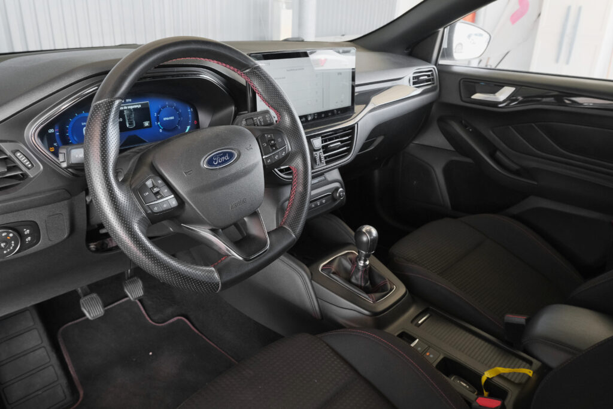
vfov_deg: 47.9
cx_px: 306
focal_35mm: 27
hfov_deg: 67.4
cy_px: 204
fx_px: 460
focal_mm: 18.1
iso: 2000
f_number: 7.1
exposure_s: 1/40
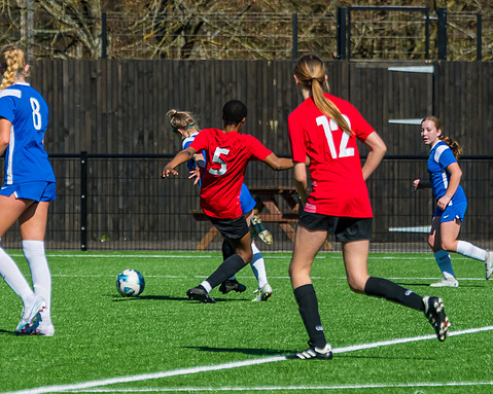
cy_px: 198
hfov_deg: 4.7
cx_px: 184
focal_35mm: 413
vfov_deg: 3.7
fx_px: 6025
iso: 400
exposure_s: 1/4000
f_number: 4
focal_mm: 175
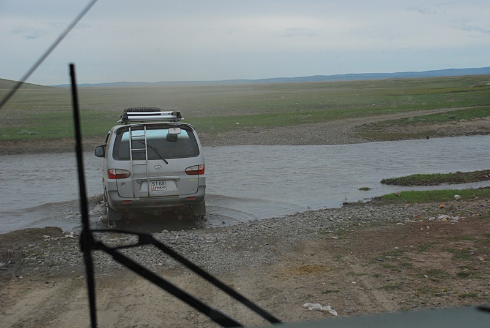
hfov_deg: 30.5
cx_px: 245
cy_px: 164
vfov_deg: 20.7
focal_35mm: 66
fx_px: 900
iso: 400
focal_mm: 44
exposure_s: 1/800
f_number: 6.3
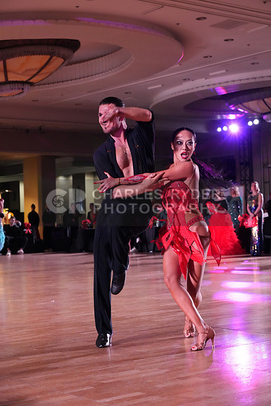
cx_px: 136
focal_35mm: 68
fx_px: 767
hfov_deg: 20.0
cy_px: 203
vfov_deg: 29.6
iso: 6400
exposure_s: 1/320
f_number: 5
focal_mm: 68
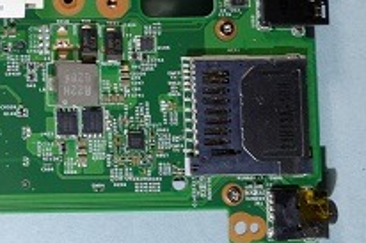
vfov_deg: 10.5
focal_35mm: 126
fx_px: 1278
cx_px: -261
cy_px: -133
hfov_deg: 14.6
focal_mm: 23
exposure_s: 1/6
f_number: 8
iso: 100
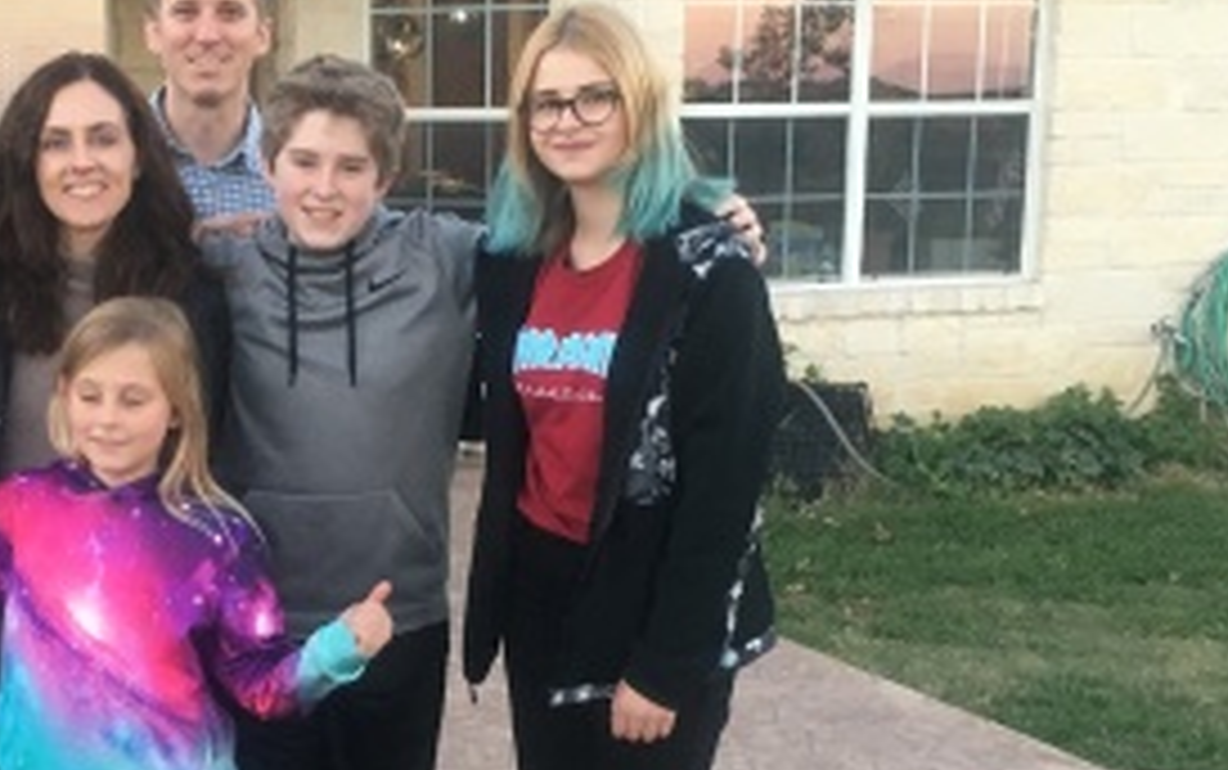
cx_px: 247
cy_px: 581
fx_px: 2411
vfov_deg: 18.0
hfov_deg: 28.0
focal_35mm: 72
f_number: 2.2
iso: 32
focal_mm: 4.15
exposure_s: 1/30
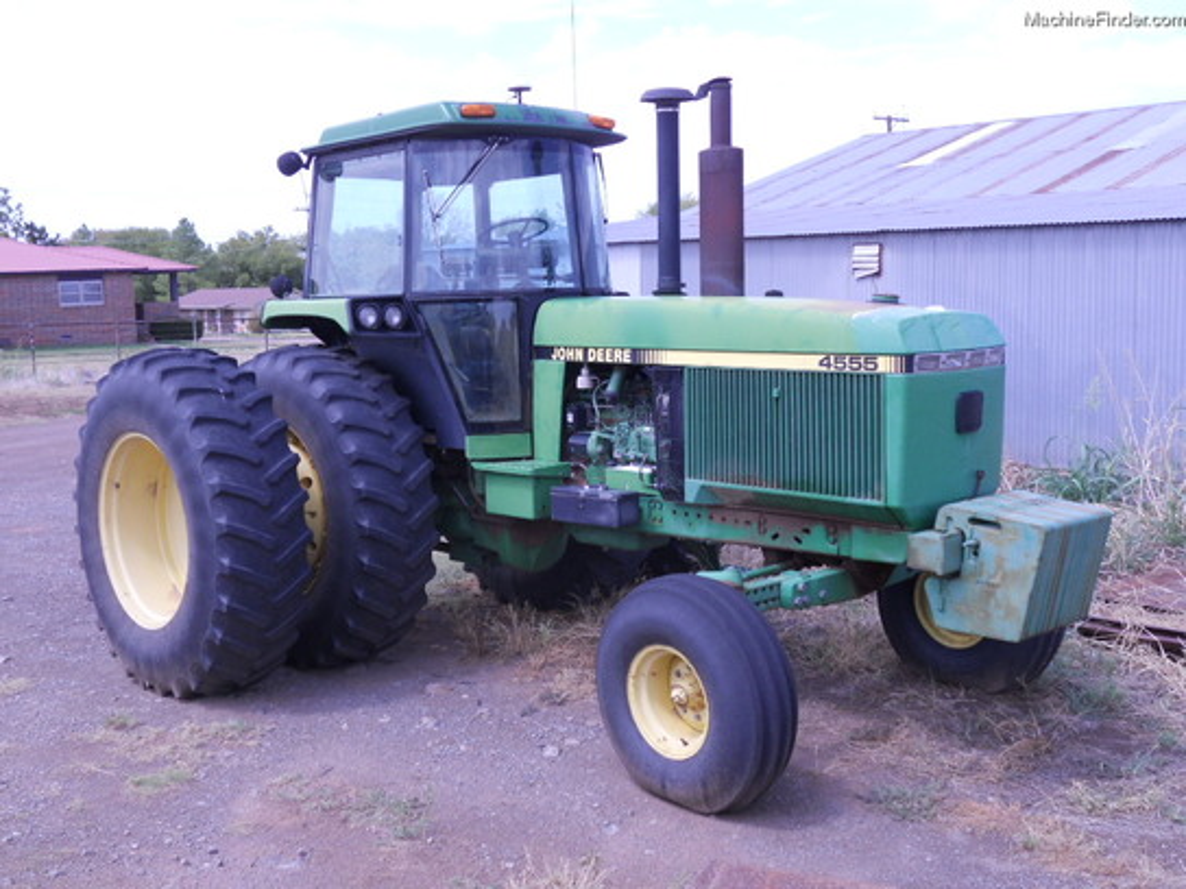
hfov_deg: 49.0
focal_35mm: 38
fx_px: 1302
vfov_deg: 37.7
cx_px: 593
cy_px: 444
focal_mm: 6.9
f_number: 3.9
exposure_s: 1/250
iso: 80
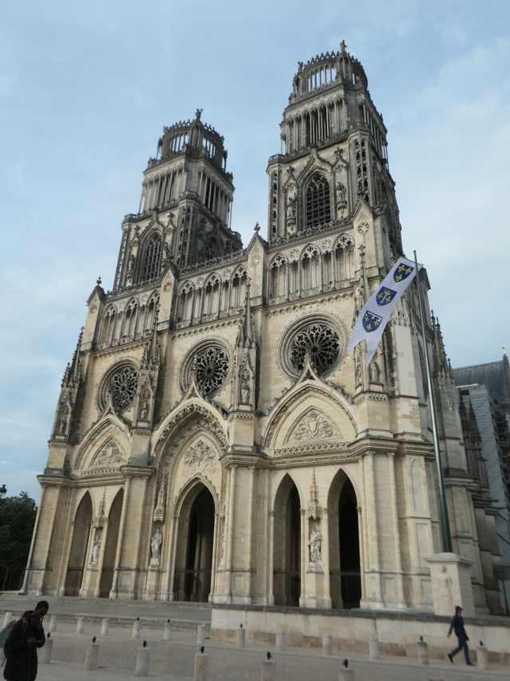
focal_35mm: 27
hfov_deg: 51.3
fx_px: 531
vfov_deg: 65.2
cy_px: 310
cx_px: 253
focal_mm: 8.8
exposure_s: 1/1000
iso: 200
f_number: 5
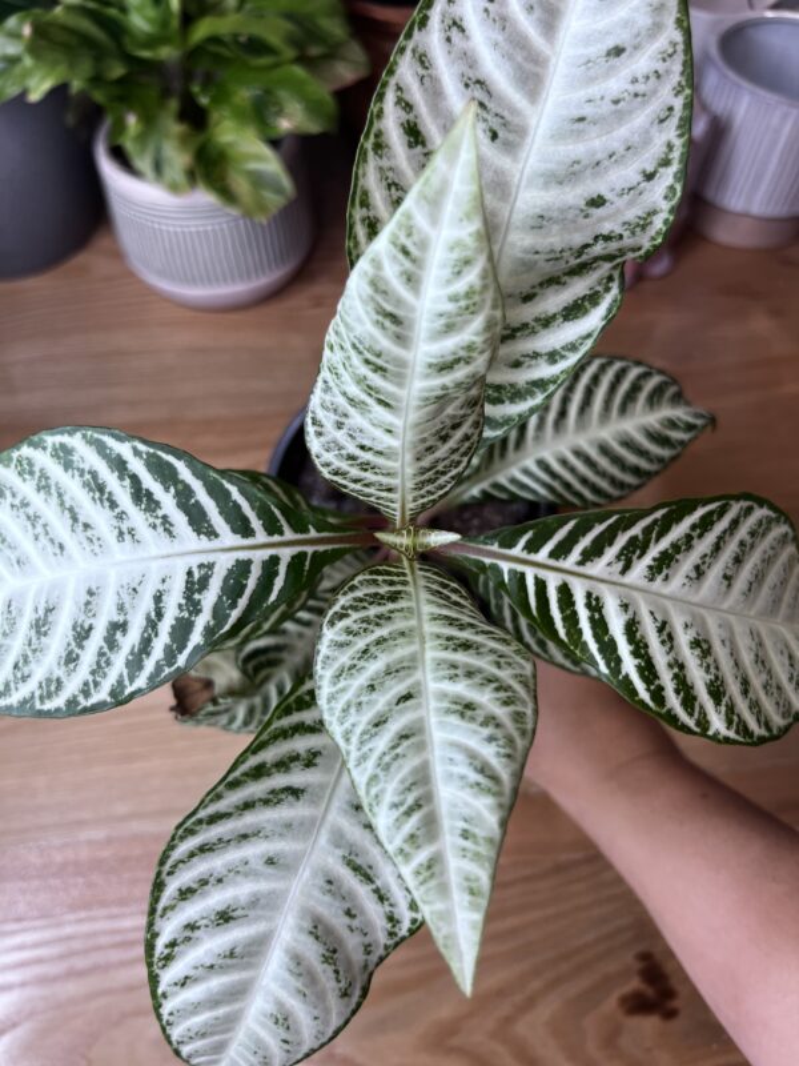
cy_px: 533
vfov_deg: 67.3
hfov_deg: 53.1
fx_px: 800
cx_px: 400
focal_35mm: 26
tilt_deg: -59.1
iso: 50
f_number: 1.6
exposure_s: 1/120
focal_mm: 5.1
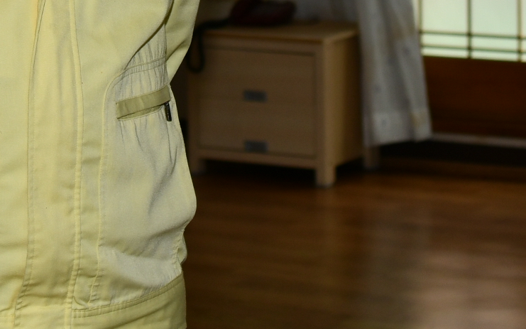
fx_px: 2766
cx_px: 150
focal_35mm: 193
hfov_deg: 10.8
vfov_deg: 6.7
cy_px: -249
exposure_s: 1/250
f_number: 4
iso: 200
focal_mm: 34
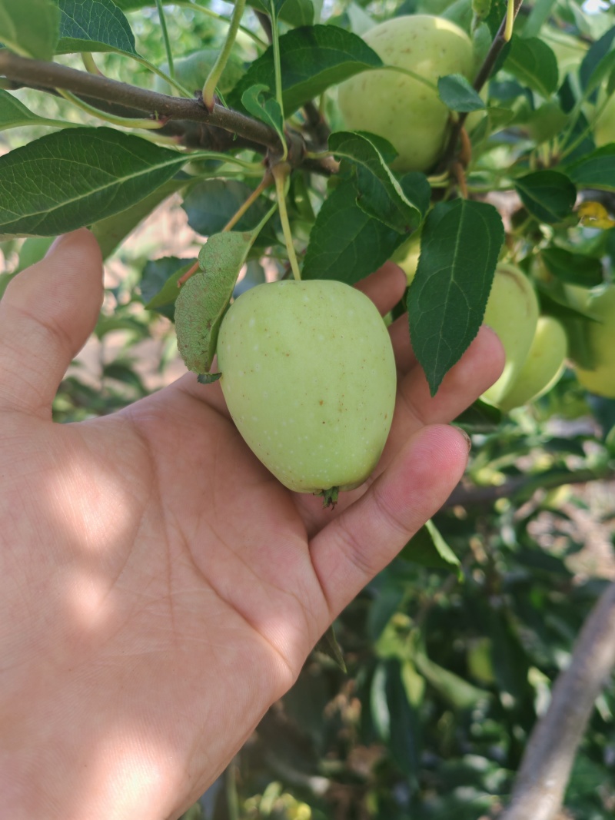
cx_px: 308
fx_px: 640
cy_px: 410
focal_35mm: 27
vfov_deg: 65.3
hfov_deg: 51.3
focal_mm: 5.52
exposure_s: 1/340
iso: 50
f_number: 1.95
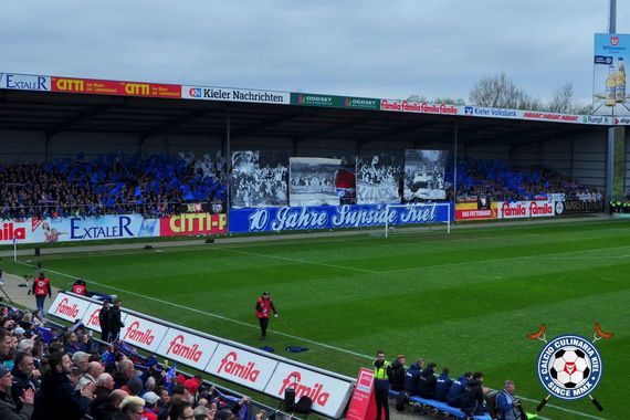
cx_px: 315
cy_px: 210
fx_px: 735
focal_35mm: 42
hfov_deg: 46.4
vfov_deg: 31.9
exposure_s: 1/320
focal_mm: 28
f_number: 10
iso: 250
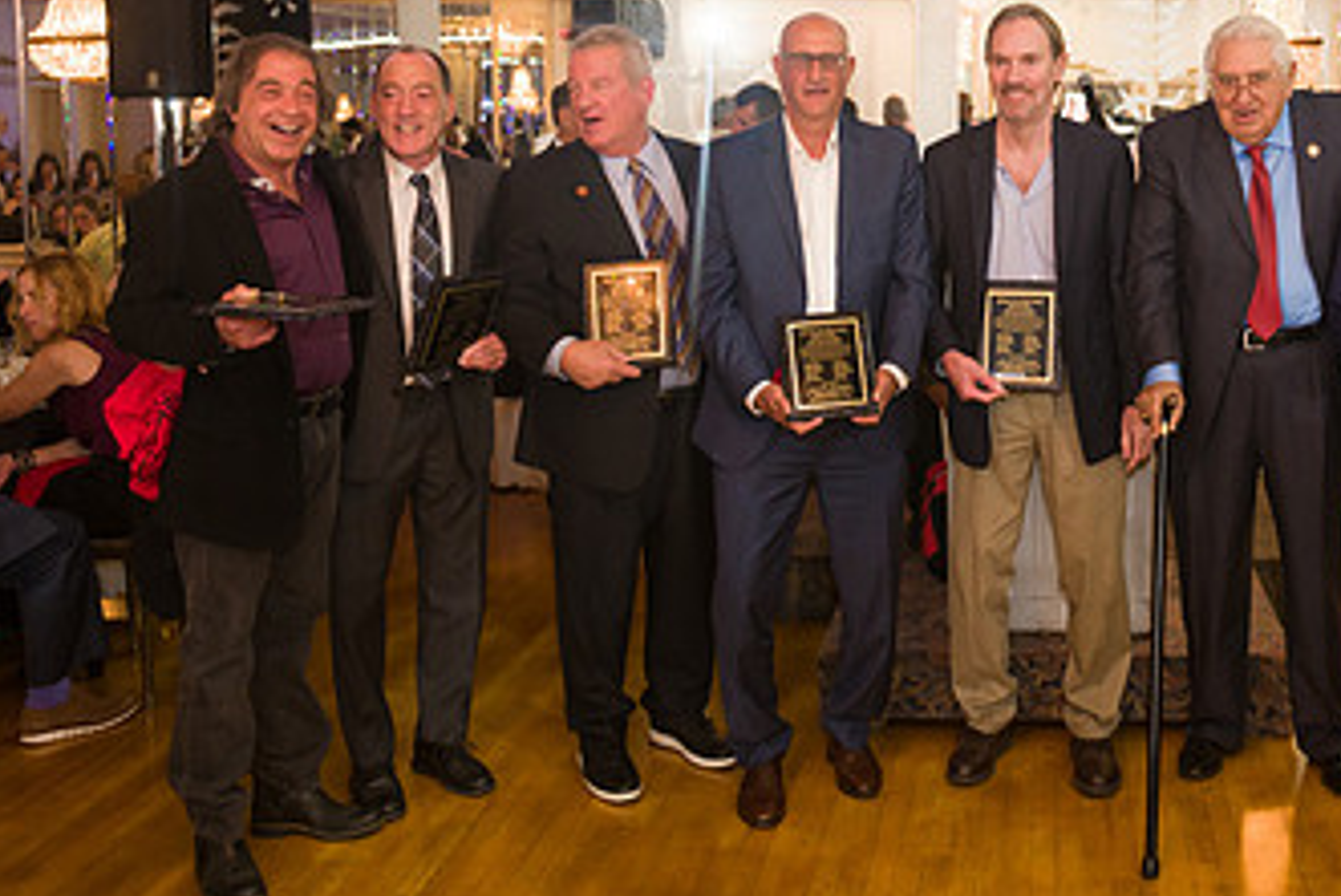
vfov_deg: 31.4
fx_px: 1565
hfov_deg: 44.8
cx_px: 1005
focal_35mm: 42
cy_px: 229
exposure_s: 1/125
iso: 1000
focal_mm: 24
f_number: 3.2
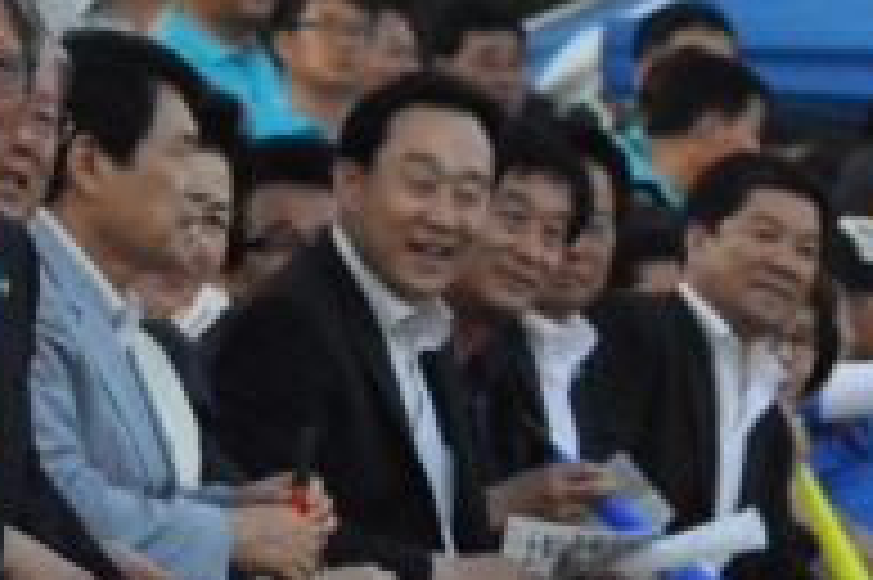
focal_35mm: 573
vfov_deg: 2.4
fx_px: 13883
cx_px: -212
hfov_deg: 3.6
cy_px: -20
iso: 2500
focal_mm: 116
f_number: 9
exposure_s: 1/800
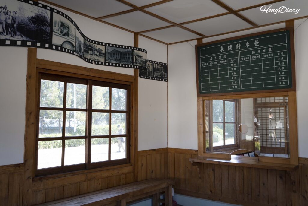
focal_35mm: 32
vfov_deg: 41.1
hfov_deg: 58.7
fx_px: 274
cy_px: 103
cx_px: 154
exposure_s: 1/160
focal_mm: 32
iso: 400
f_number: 4.5
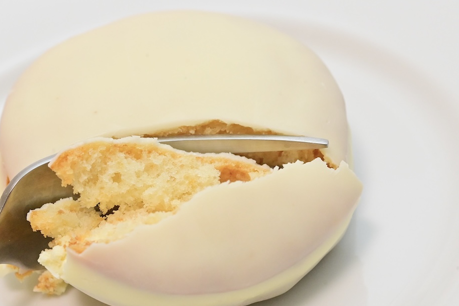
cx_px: 211
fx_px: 829
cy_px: 164
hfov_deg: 31.0
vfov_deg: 20.9
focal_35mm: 65
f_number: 10
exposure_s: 1/160
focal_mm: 60
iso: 6400
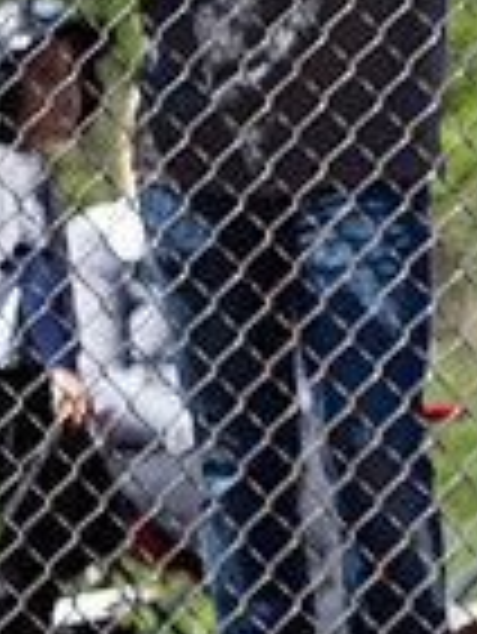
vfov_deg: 2.9
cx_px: 1206
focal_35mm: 693
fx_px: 12713
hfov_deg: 2.1
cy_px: 160
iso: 200
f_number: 3.2
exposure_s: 1/2500
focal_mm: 175
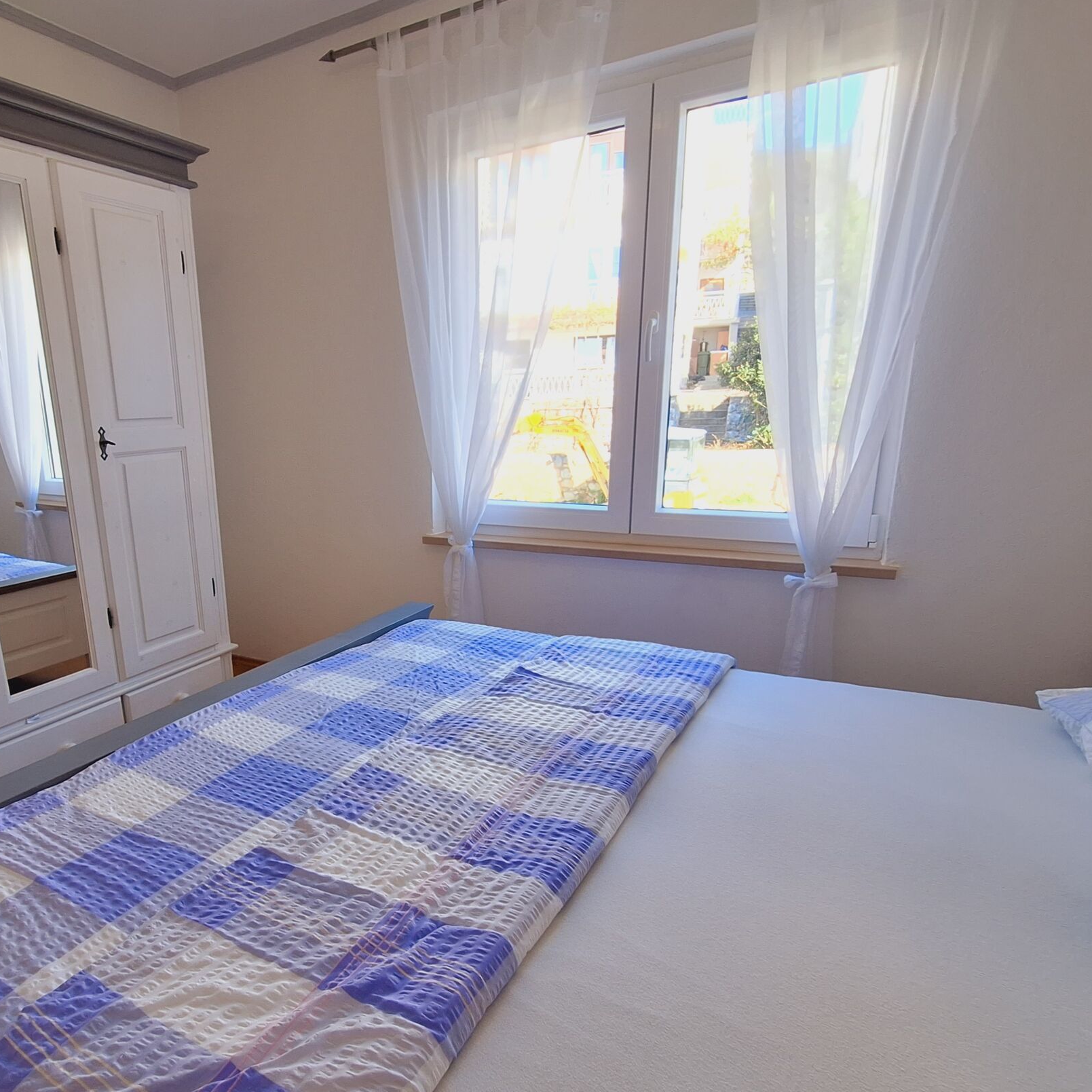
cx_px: 377
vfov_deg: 74.4
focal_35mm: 20
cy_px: 621
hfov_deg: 72.9
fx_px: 714
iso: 40
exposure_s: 1/100
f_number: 2.2
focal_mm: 1.74
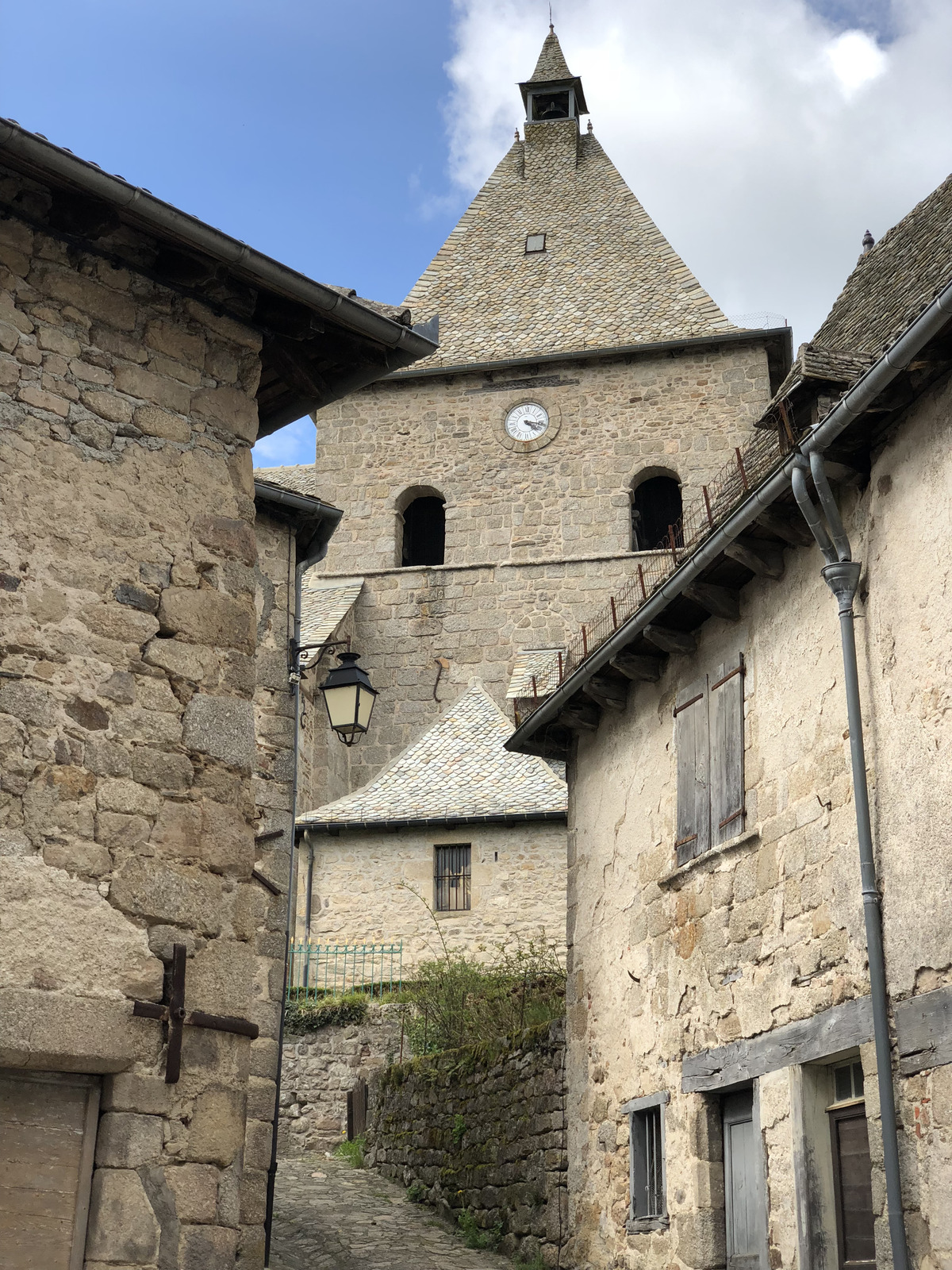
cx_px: 476
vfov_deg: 36.8
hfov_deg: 28.0
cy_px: 635
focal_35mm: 52
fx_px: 1907
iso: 16
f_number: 2.4
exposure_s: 1/558
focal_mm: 6
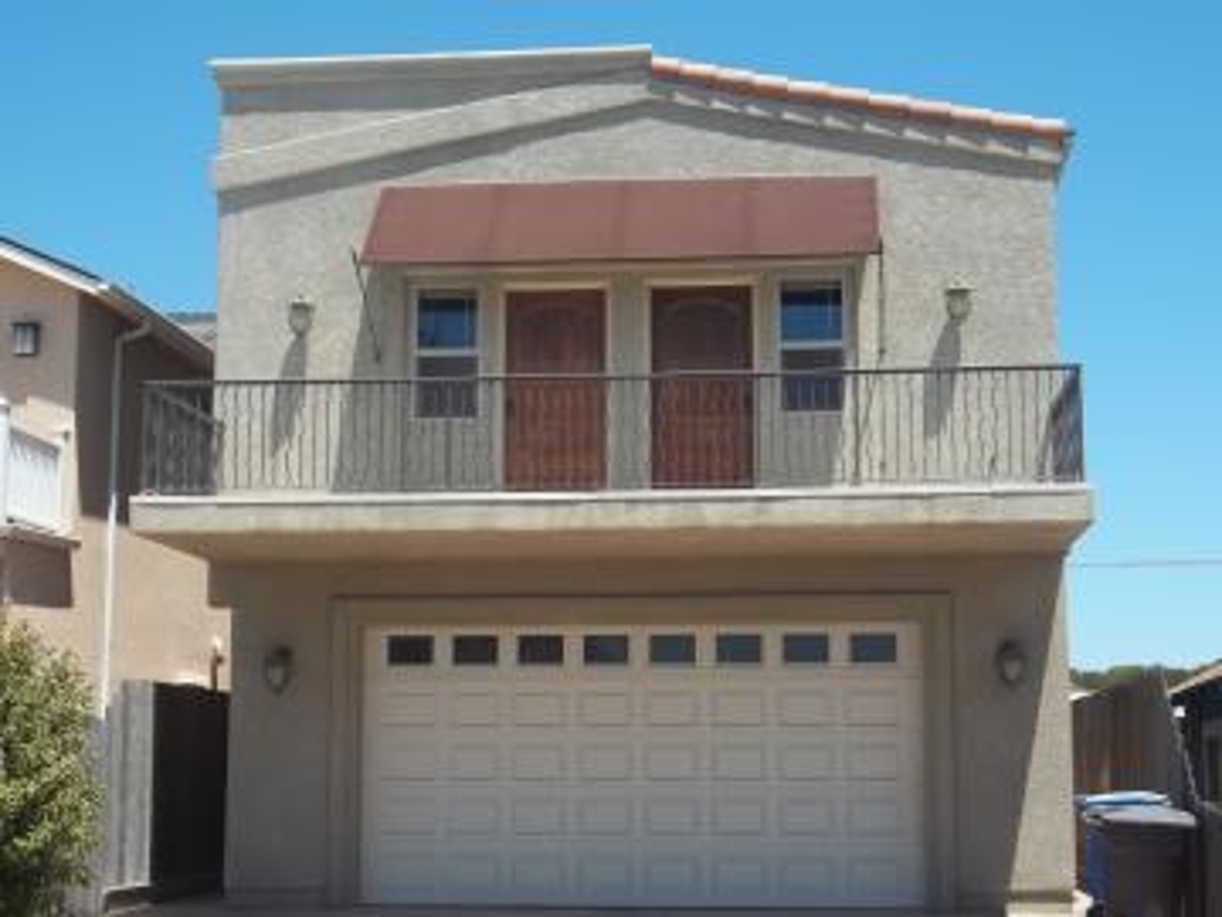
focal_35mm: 63
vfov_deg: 23.3
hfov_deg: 30.7
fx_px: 2224
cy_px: 458
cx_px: 611
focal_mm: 11.3
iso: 64
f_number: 4
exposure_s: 1/500
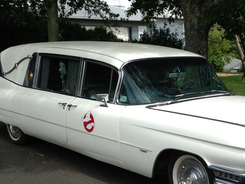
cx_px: 178
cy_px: 122
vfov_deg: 23.9
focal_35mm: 61
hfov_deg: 31.2
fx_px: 432
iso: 80
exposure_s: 1/2262
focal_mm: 4.12
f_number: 2.4
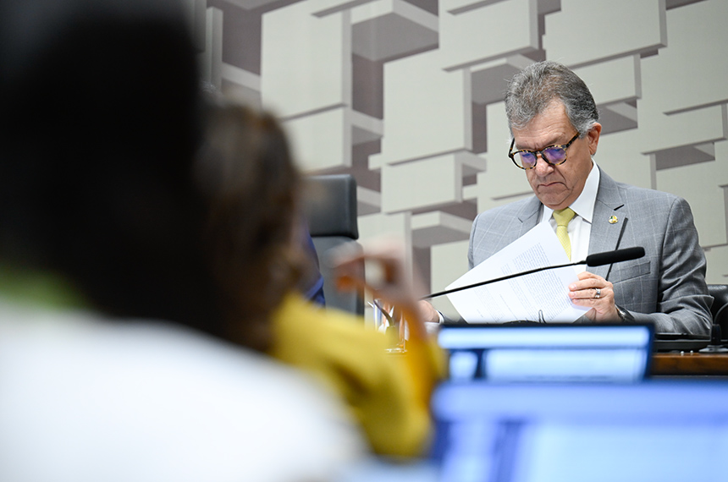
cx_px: 364
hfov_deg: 14.2
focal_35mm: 145
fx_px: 2927
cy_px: 241
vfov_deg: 9.4
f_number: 2.8
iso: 1600
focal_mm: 145
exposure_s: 1/160
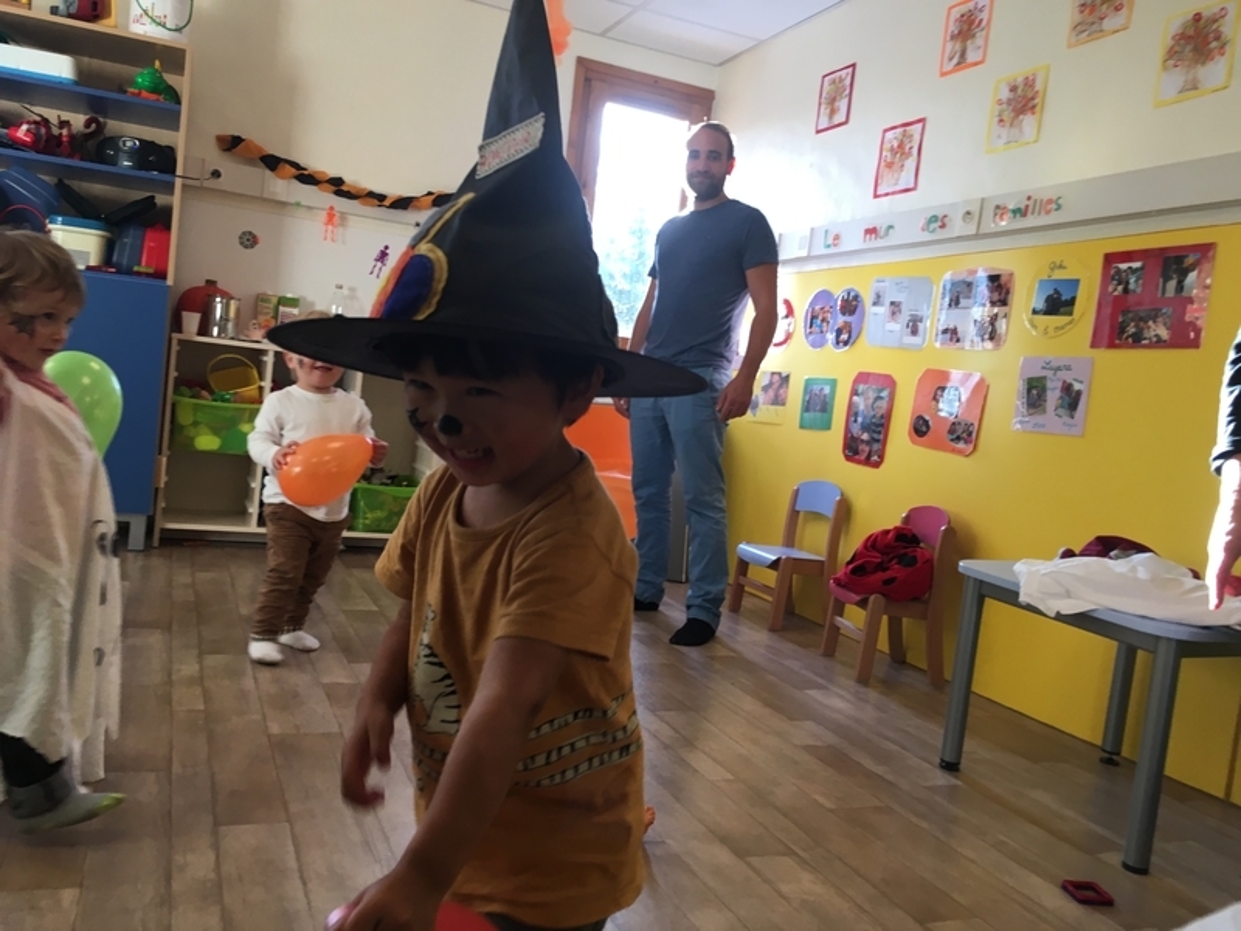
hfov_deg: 61.7
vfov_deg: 48.2
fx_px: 1040
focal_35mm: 29
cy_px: 466
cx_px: 620
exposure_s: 1/33
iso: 32
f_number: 2.2
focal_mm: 4.15
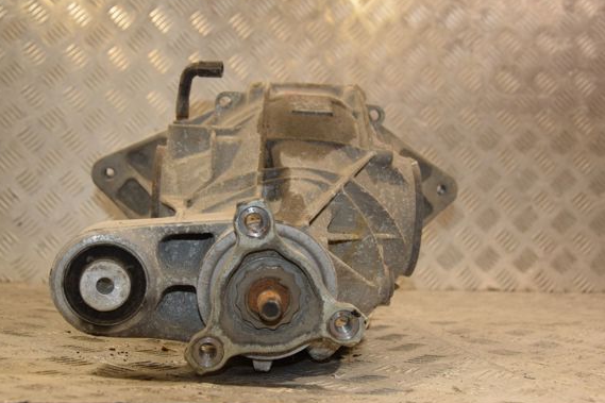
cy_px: 181
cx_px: 284
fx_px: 907
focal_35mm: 54
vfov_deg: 25.0
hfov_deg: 36.9
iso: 800
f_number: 5
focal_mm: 32
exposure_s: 1/200
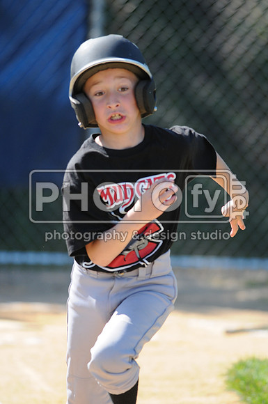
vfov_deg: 4.6
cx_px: 134
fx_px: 5040
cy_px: 202
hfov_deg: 3.0
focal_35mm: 450
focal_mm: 300
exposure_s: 1/1250
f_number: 4
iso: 400
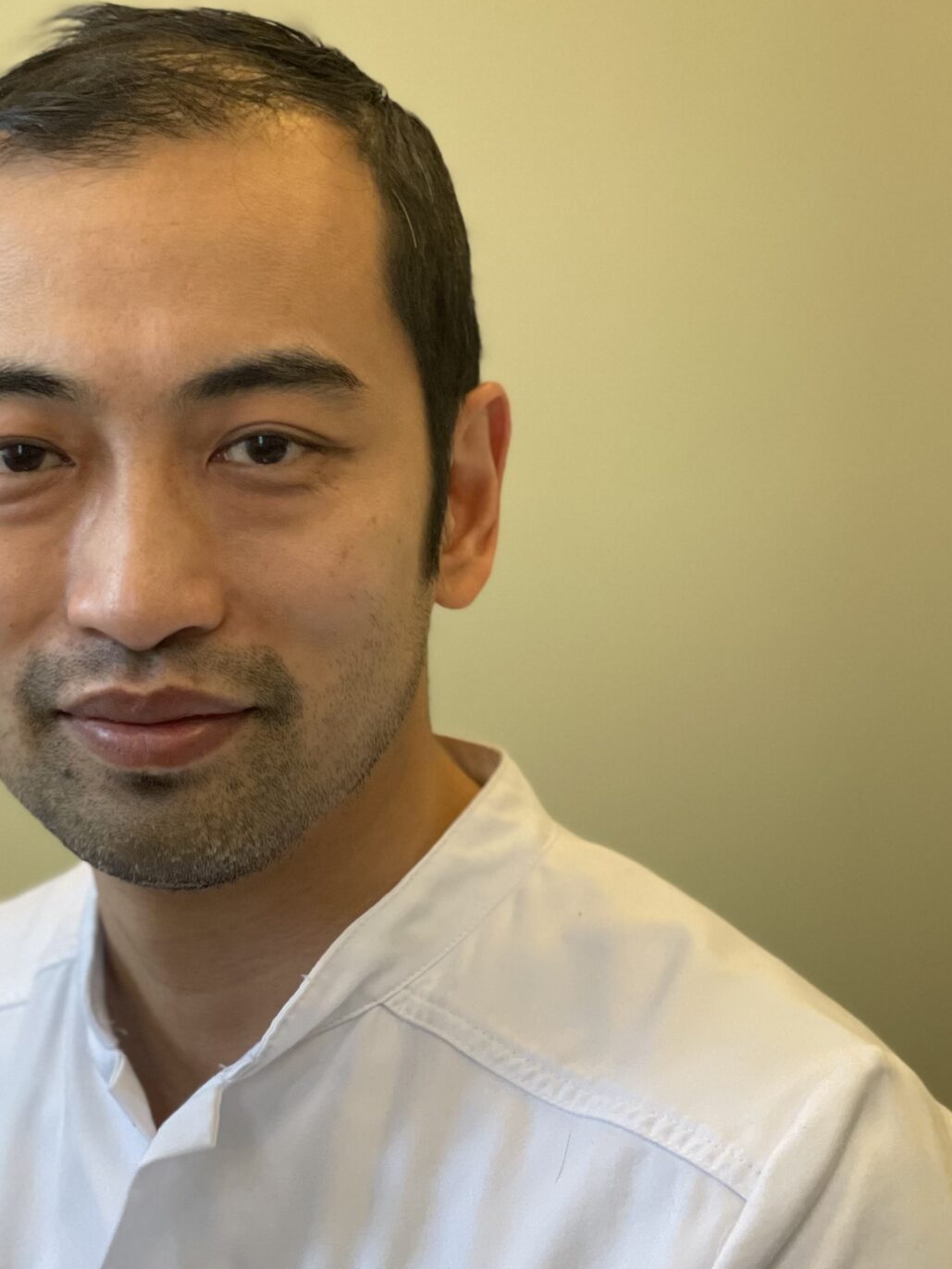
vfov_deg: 20.1
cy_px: 925
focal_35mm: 97
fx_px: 3557
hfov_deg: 15.2
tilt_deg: -2.8
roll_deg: +1.5
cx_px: 237
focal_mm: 6
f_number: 2
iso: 200
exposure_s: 1/100
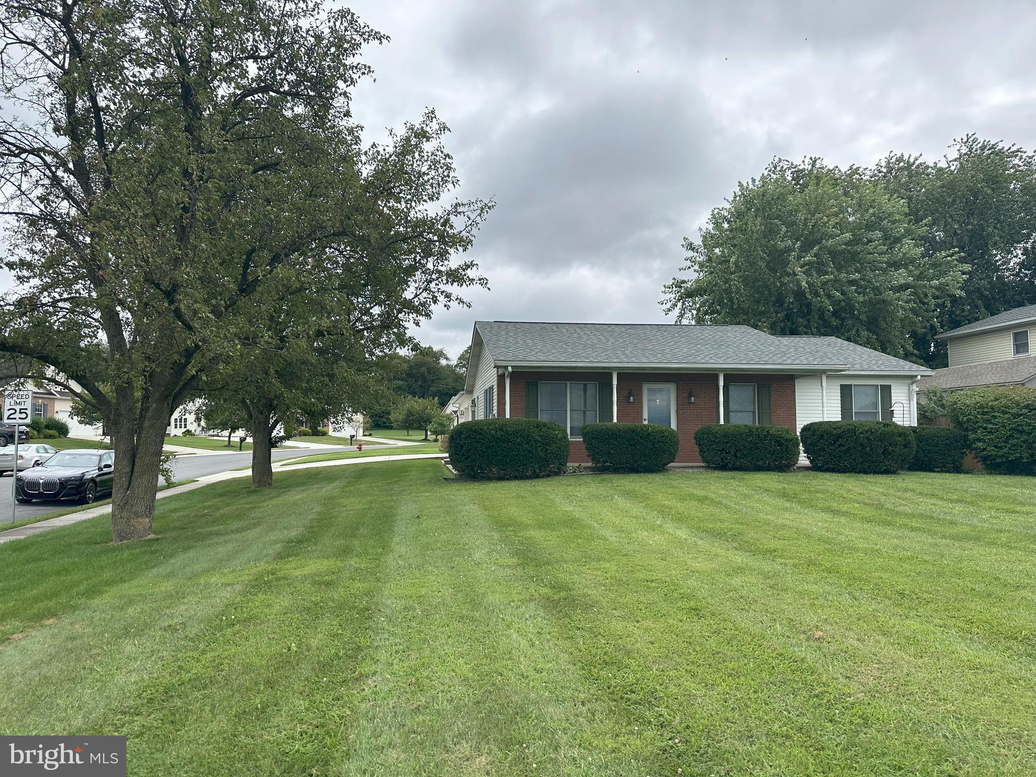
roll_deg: -0.3
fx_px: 718
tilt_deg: +4.1
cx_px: 518
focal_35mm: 24
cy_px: 388
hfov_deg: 71.6
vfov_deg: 56.8
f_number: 1.78
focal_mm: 6.86
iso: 80
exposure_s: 1/3861
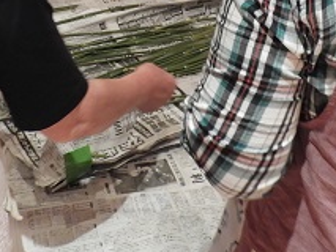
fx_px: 699
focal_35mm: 72
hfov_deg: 27.0
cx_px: 161
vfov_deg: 18.3
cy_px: -120
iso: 400
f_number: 3.3
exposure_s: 1/25
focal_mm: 4.3
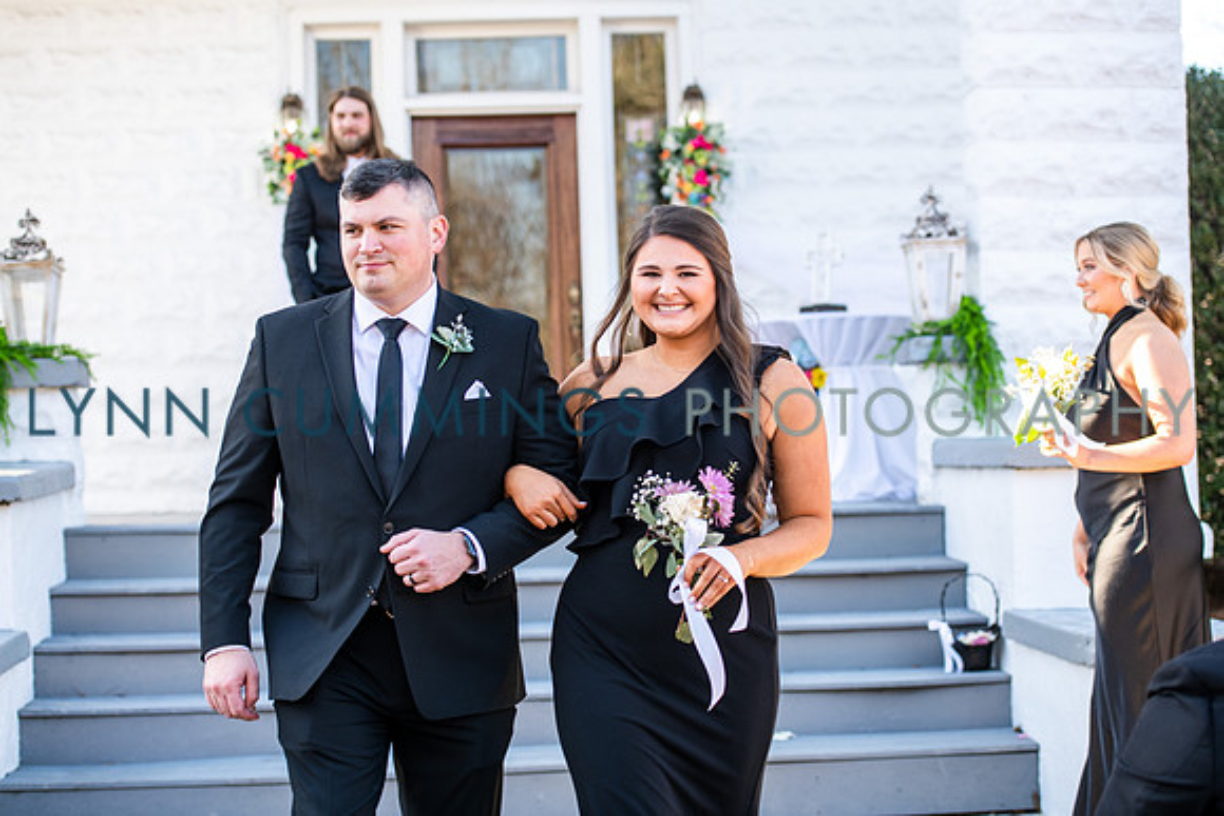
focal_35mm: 70
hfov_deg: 28.8
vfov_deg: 19.5
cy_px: 408
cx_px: 612
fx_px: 2380
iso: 200
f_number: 3.5
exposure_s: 1/250
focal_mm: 70
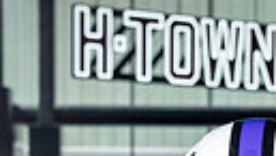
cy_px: 459
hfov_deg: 8.4
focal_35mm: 256
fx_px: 1876
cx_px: 216
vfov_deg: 4.6
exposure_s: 1/250
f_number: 8
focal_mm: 70
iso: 640
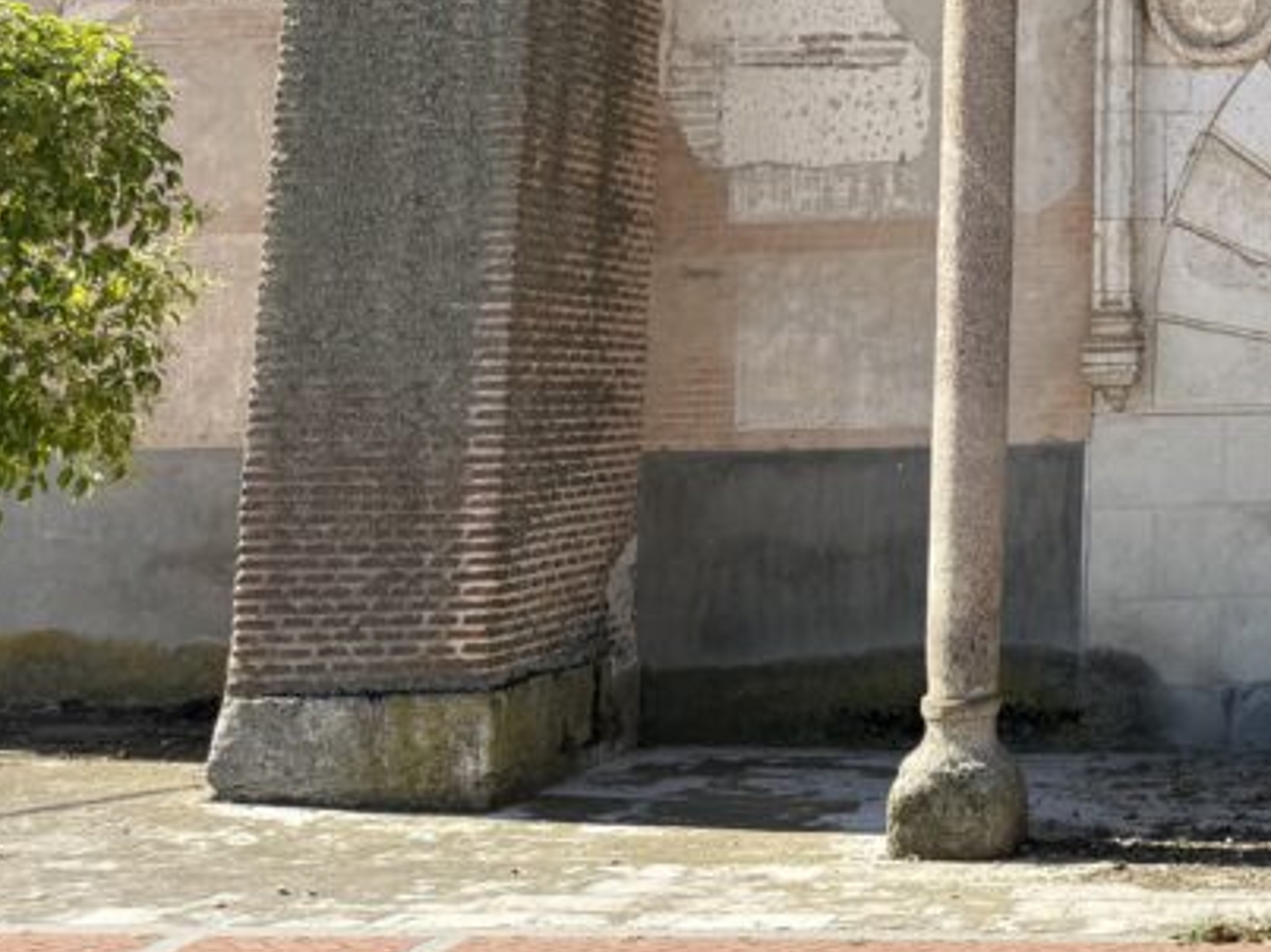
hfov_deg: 27.6
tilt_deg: +9.9
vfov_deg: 23.0
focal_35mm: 61
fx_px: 2239
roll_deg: +0.4
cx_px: 1545
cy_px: -16
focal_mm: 6.76
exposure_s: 1/1689
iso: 80
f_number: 1.78
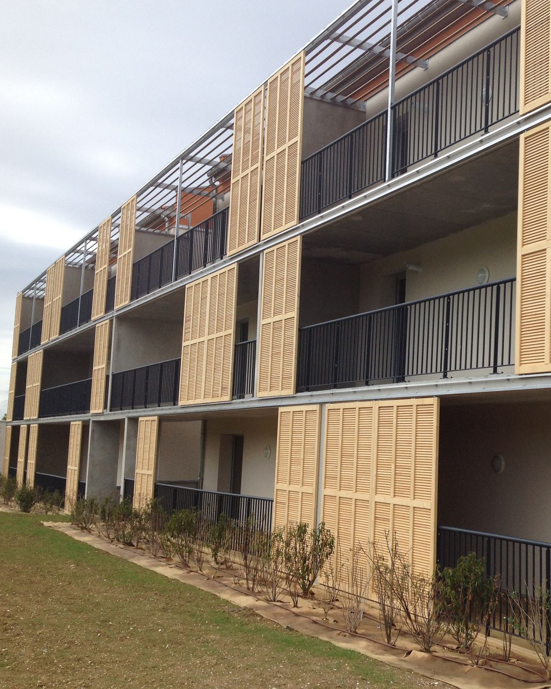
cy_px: 342
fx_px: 938
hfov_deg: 31.8
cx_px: 444
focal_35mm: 46
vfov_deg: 40.3
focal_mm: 4.28
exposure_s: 1/1577
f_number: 2.4
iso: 50
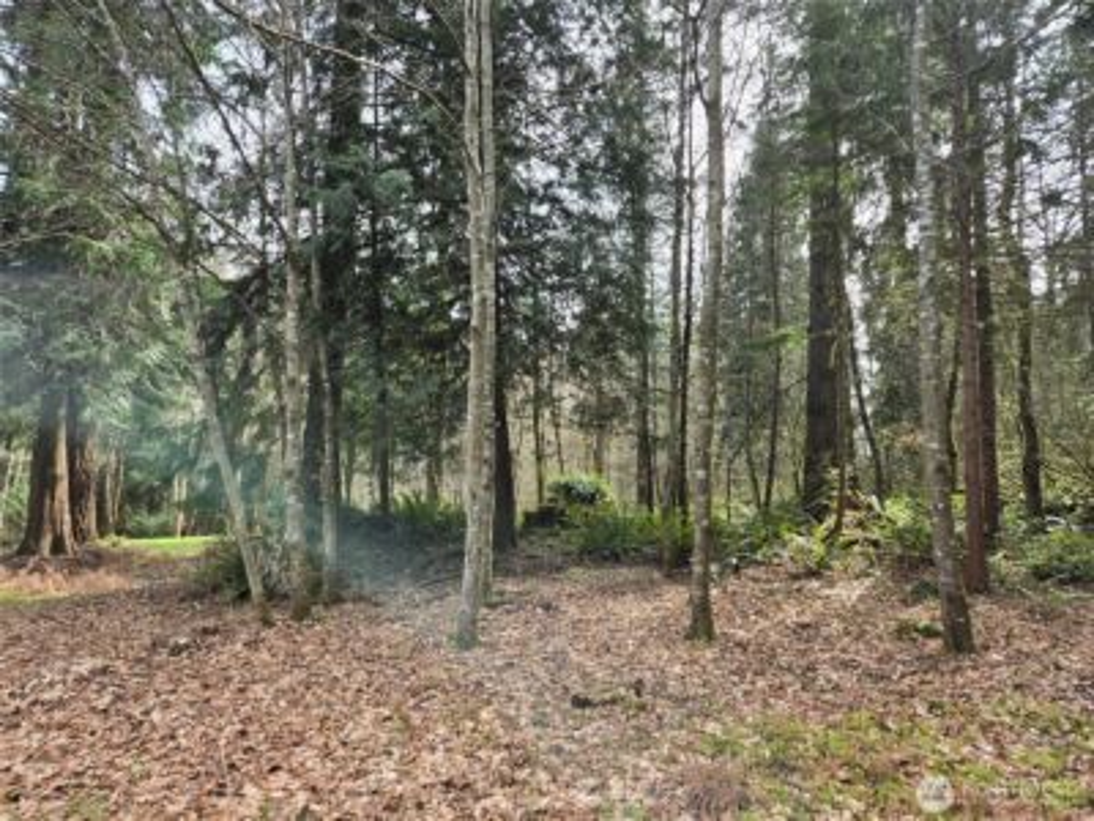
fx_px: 727
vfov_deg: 58.9
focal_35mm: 23
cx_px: 547
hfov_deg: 73.9
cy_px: 410
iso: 25
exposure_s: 1/249
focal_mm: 5.4
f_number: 1.8
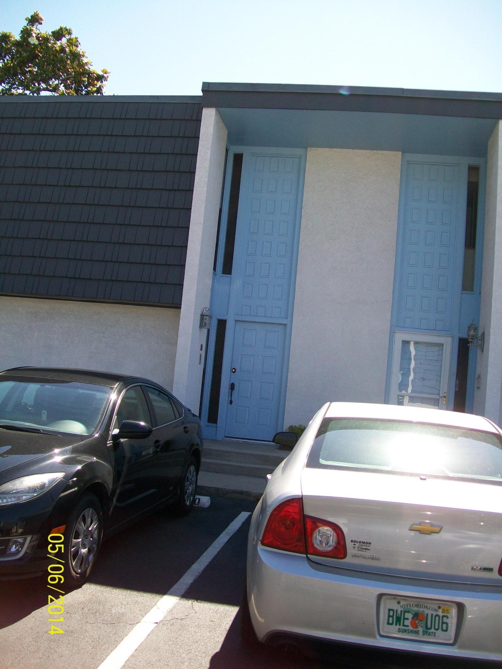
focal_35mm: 34
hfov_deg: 41.8
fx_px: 658
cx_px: 251
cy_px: 334
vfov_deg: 54.0
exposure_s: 1/640
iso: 64
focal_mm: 6.1
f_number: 2.7
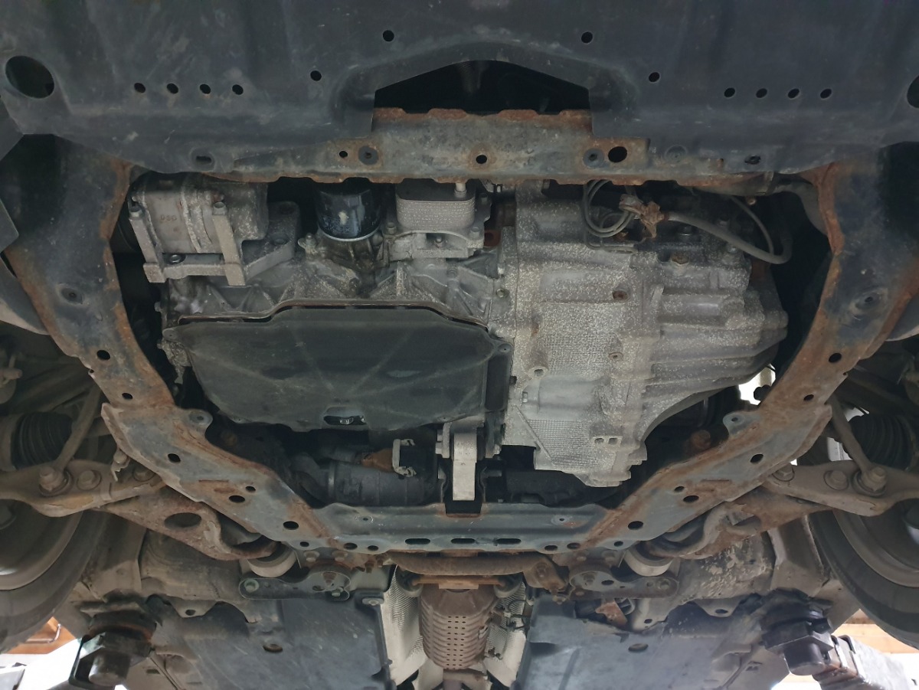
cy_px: 345
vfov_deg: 53.1
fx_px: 691
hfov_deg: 67.3
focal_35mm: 26
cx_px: 460
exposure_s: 1/13
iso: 640
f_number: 1.5
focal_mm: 4.32
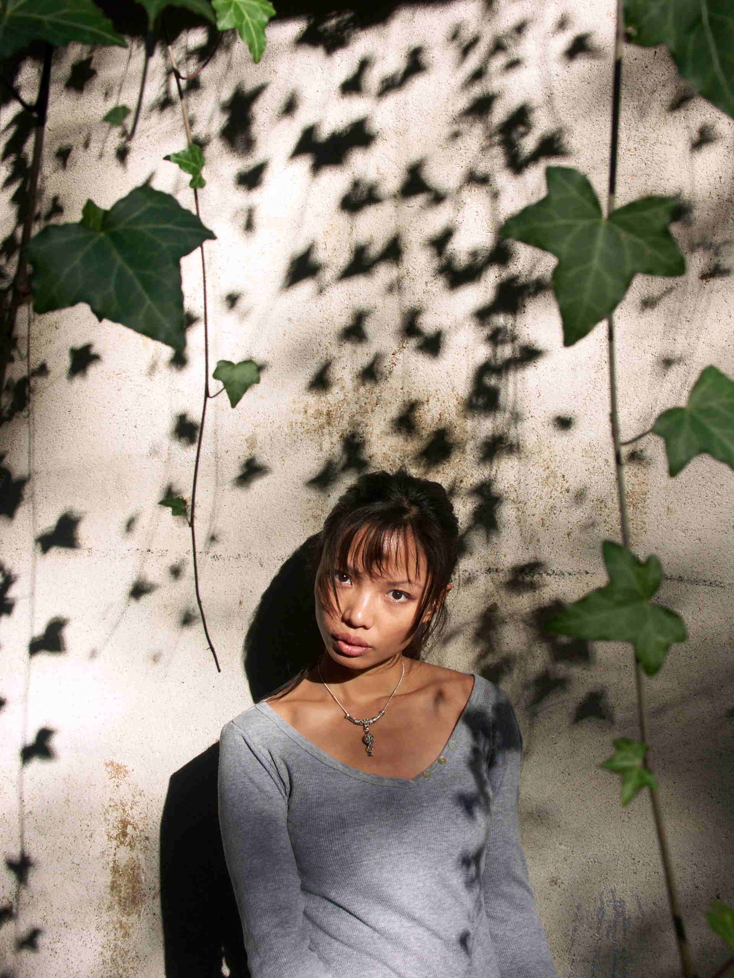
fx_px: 1244
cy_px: 489
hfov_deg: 32.9
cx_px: 367
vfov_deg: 42.9
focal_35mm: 44
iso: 64
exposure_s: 1/60
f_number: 5.6
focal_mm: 11.2
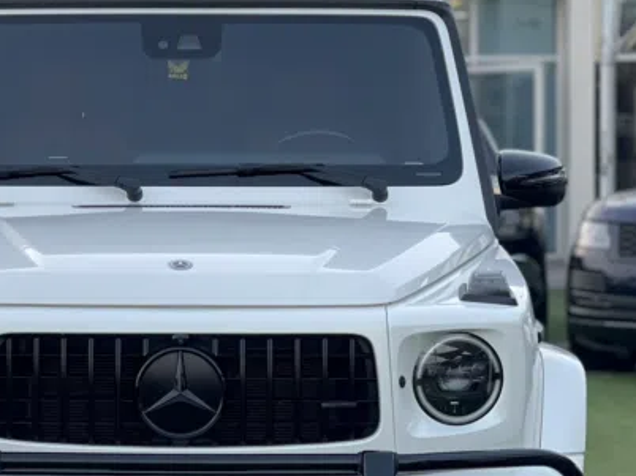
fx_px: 1873
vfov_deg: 14.5
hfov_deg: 19.2
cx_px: 171
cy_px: 239
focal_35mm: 102
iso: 80
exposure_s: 1/121
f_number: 2.2
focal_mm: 7.5
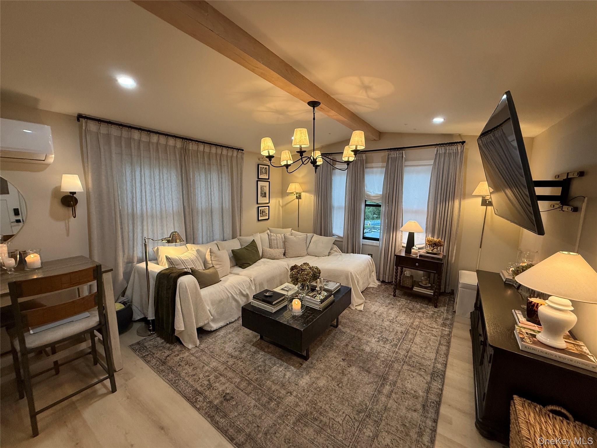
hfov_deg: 102.1
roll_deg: -1.2
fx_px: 241
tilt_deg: -7.5
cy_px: 224
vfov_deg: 85.7
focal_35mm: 14
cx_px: 298
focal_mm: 2.22
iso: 250
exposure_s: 1/120
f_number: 2.2
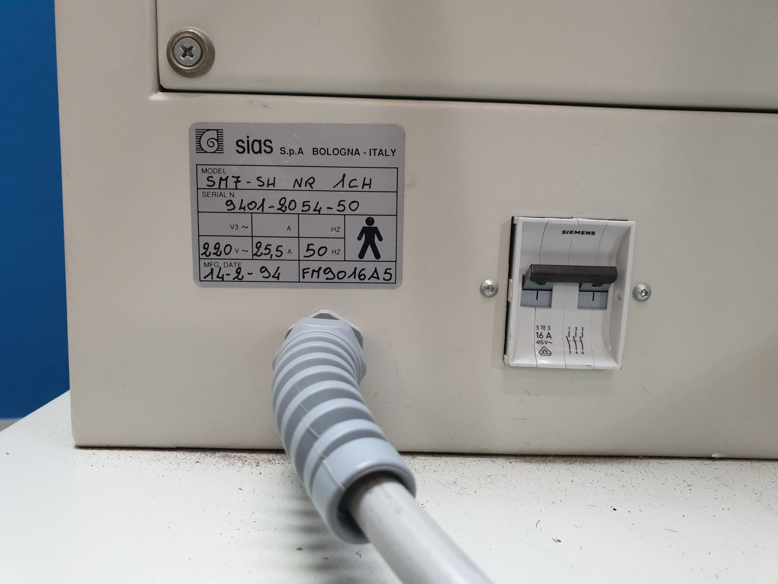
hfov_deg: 67.3
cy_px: 292
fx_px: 584
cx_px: 389
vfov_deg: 53.1
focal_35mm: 26
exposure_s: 1/50
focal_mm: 4.3
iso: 320
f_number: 2.4
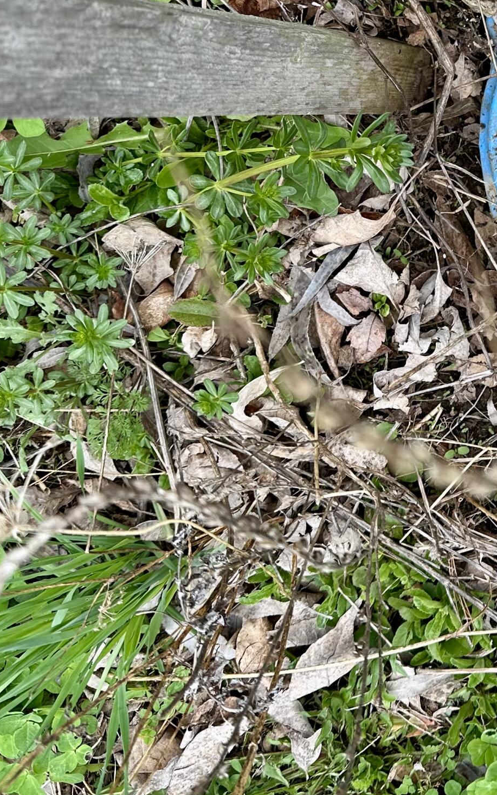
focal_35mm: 52
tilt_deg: -87.4
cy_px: 223
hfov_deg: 22.6
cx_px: 617
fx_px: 1127
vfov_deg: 38.1
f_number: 1.78
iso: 80
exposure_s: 1/740
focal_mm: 6.86
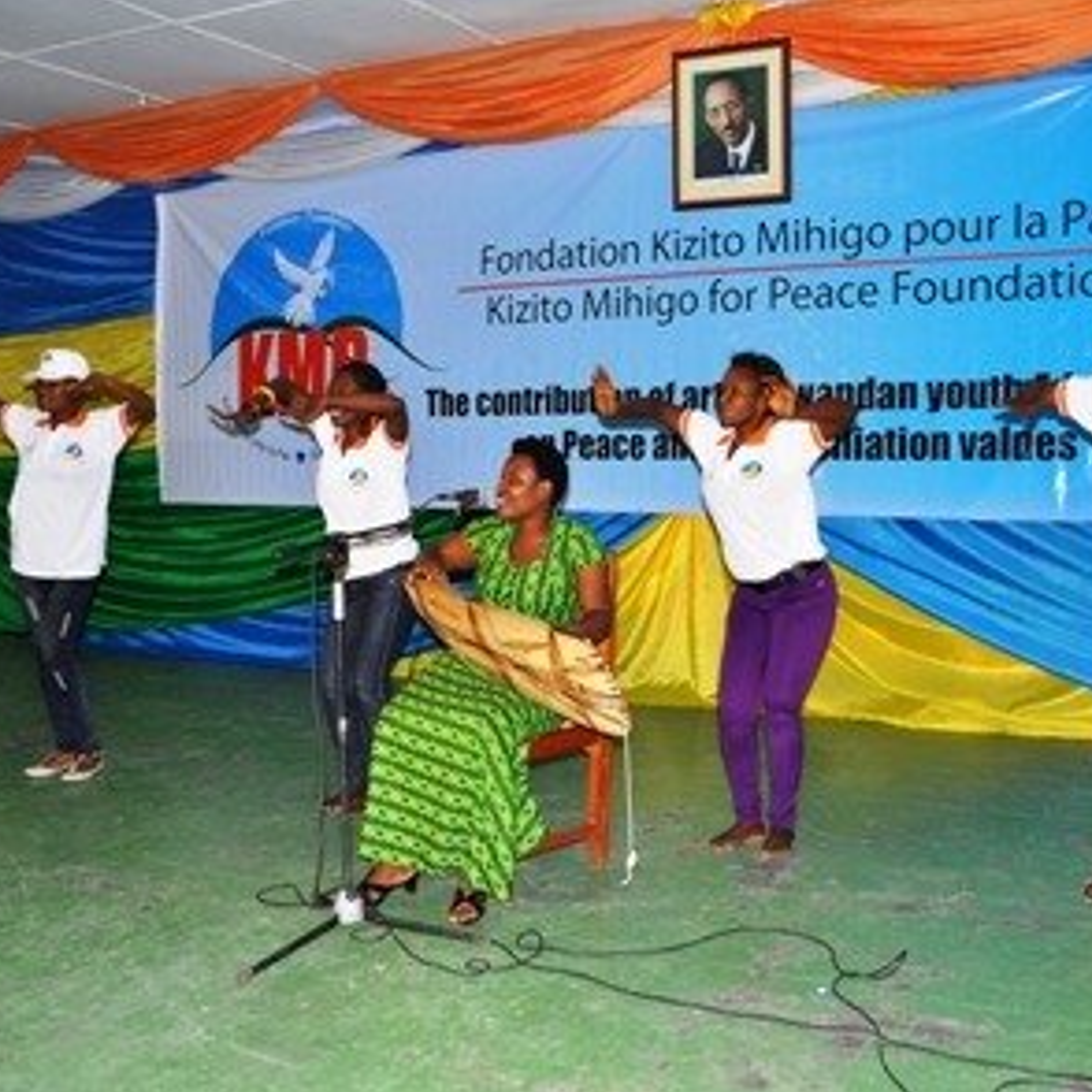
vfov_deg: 47.2
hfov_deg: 47.2
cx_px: 594
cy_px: 546
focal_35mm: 35
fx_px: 1249
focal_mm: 18
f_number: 5
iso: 800
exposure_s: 1/125
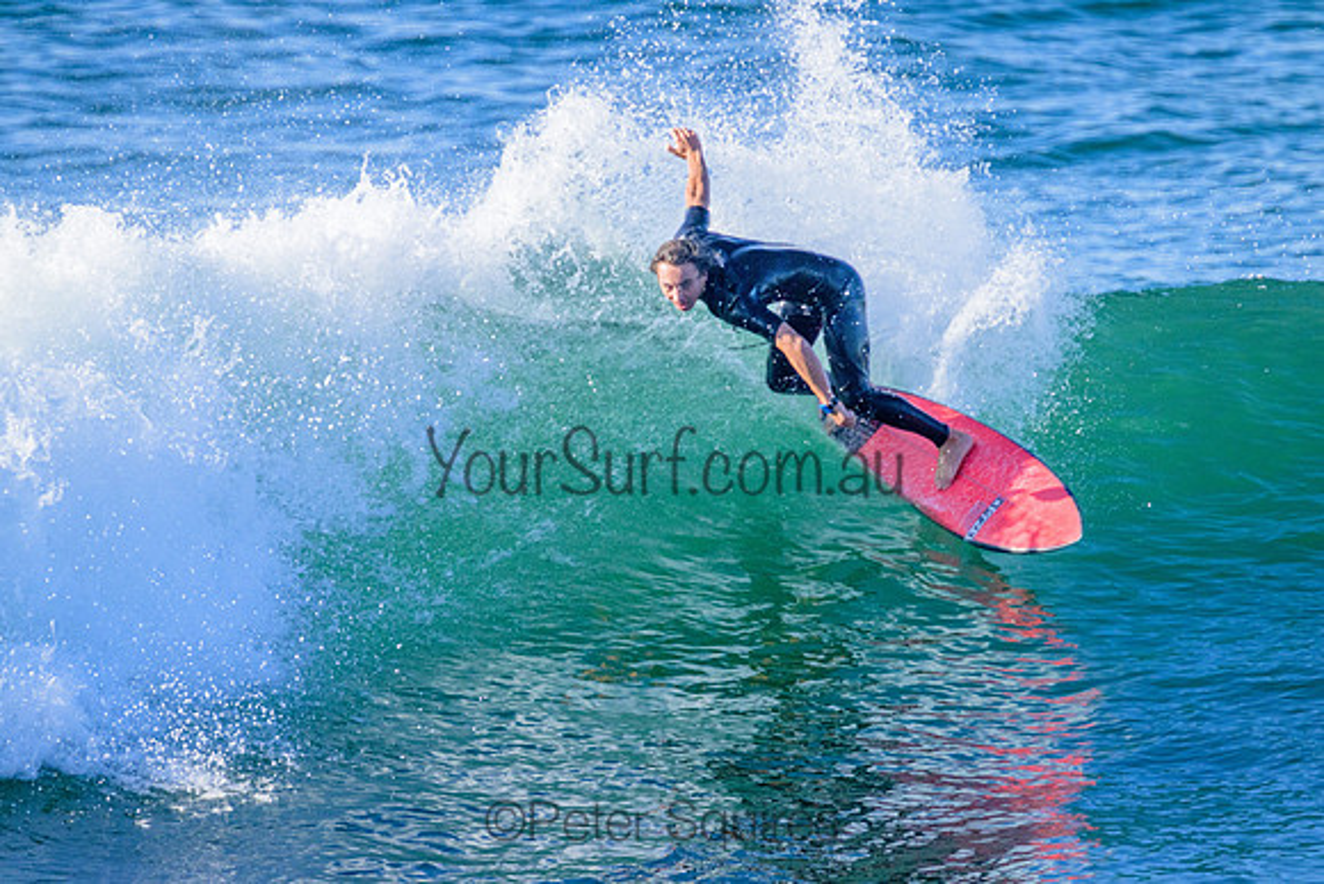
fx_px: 29428
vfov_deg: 1.7
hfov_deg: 2.6
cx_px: 662
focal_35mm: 800
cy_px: 442
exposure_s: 1/2000
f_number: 11
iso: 2200
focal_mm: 800
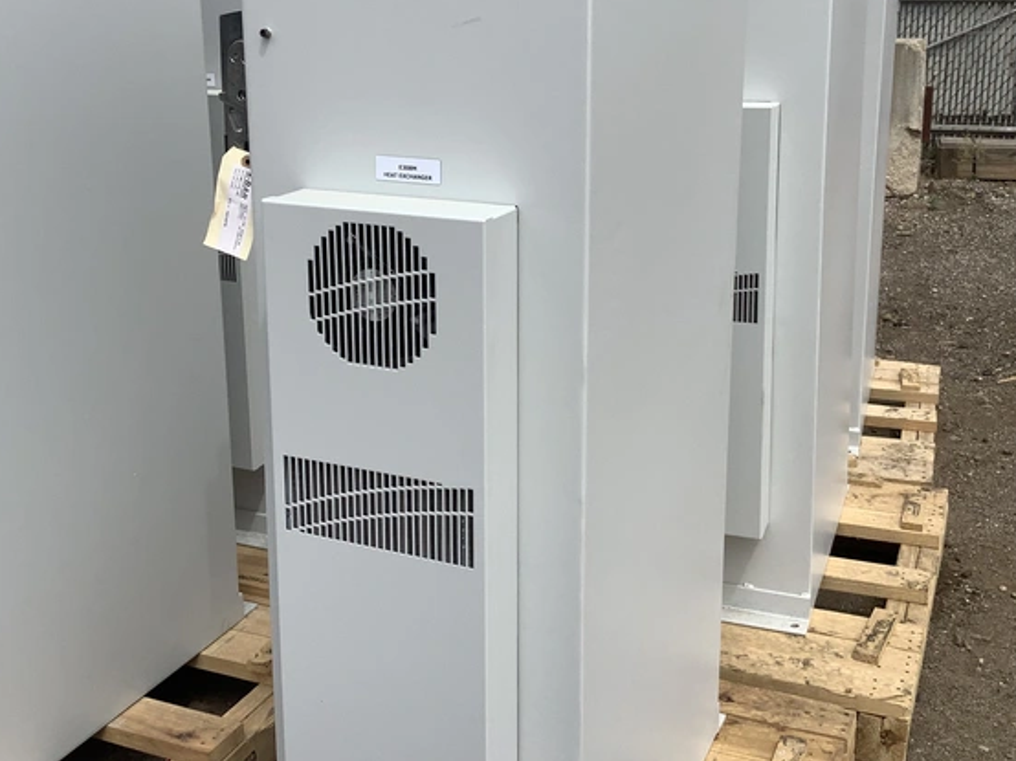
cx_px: 503
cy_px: 257
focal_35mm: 42
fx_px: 1232
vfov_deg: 34.0
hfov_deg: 44.8
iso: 25
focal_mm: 3.3
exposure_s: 1/2551
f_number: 2.4
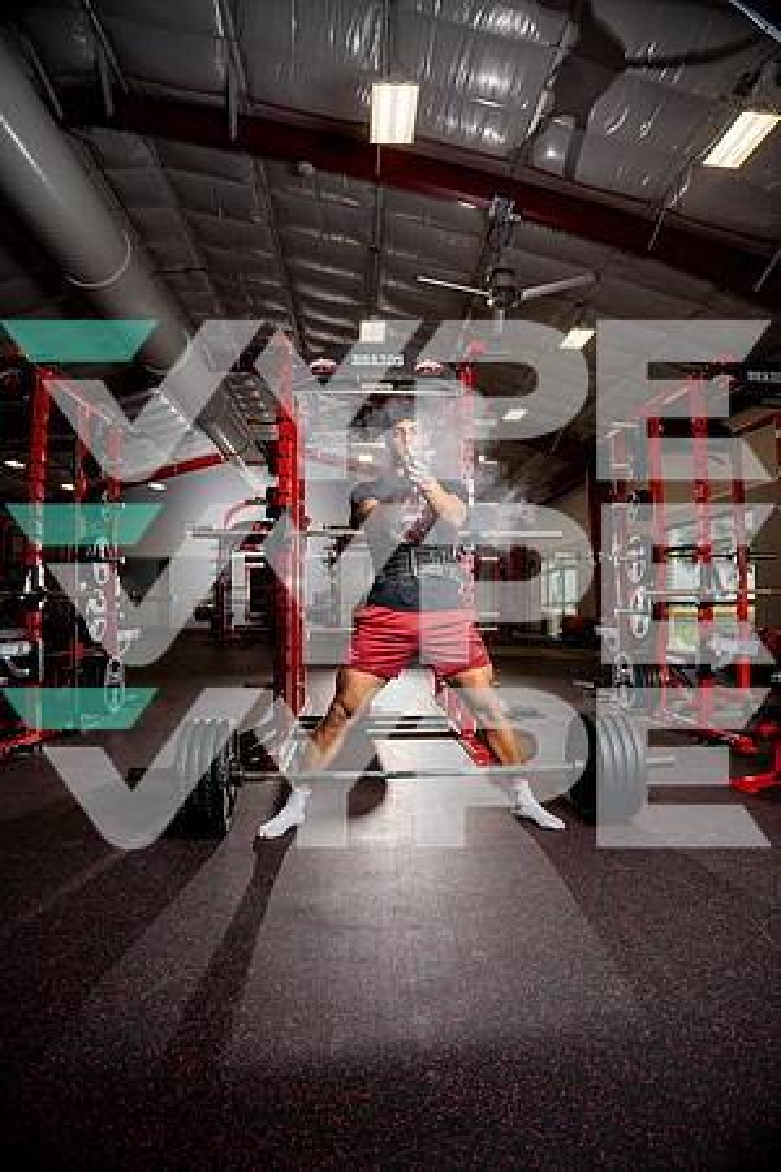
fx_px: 651
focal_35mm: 20
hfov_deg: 61.9
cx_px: 390
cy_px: 586
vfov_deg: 84.0
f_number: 4
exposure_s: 1/250
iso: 100
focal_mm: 20
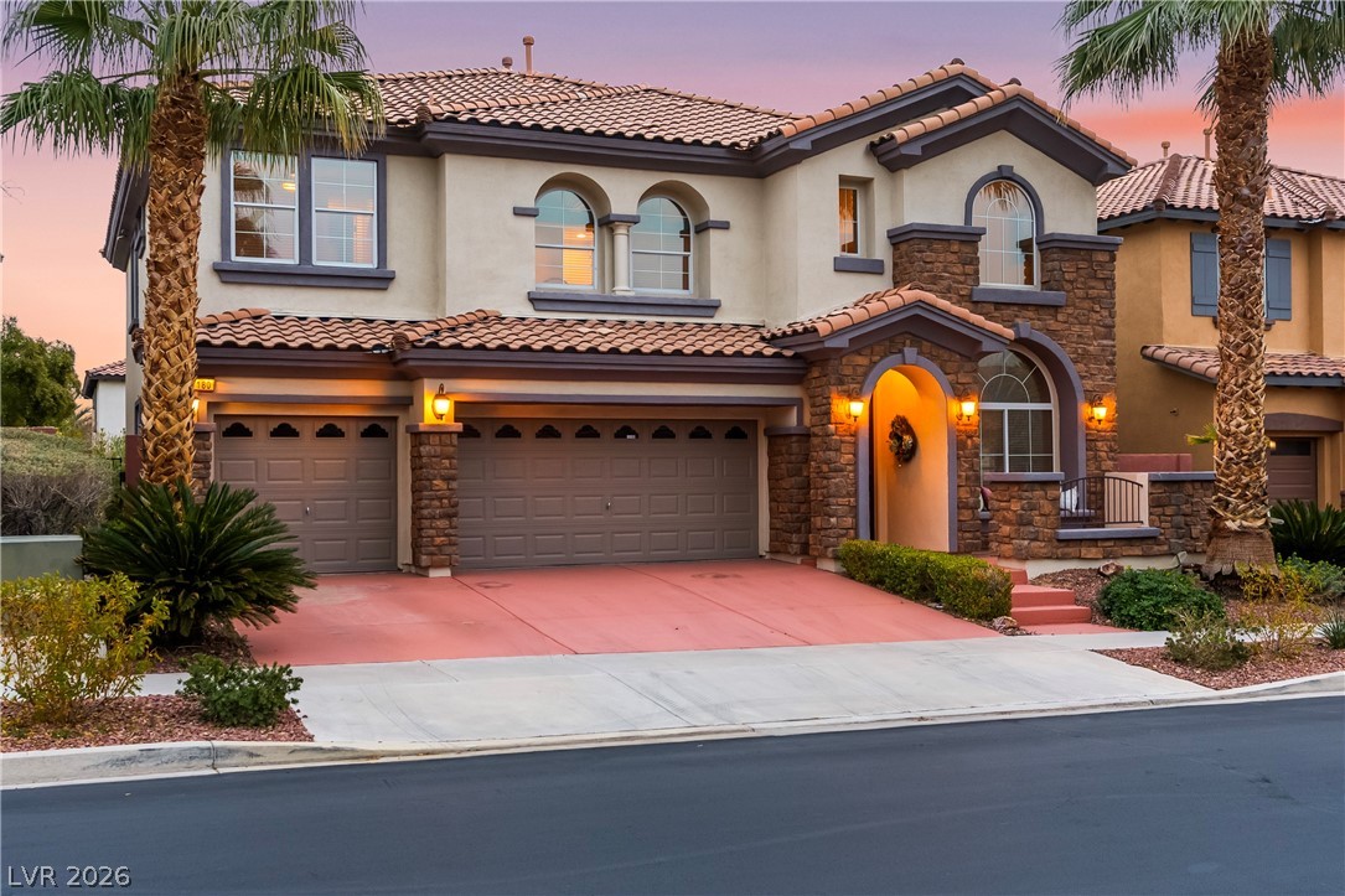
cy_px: 448
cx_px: 672
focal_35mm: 36
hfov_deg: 53.1
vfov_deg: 36.9
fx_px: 1345
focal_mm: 24
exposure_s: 1/640
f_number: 5
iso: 500
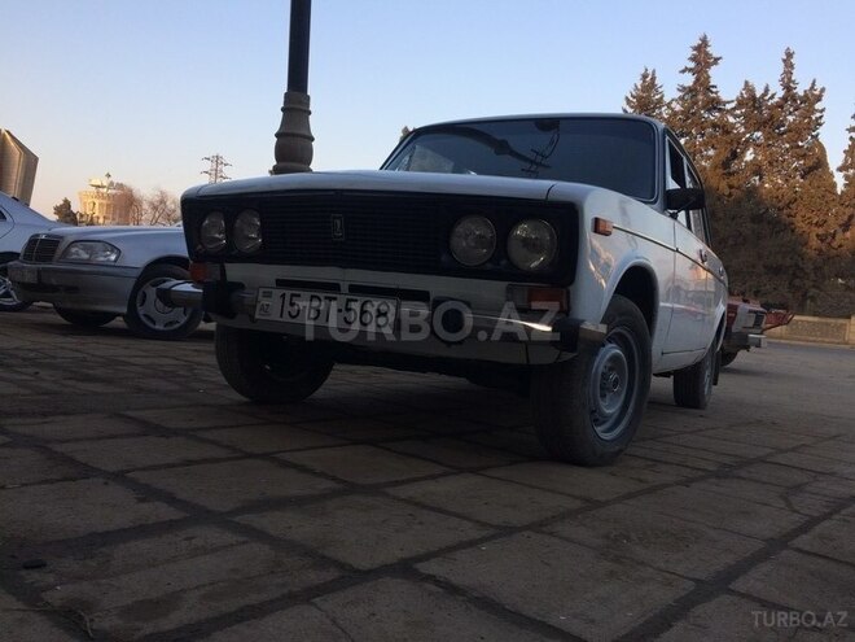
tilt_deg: -1.2
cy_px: 321
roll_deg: -5.1
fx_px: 716
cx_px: 428
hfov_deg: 61.7
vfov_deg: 48.2
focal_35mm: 29
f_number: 2.2
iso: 32
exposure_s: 1/406
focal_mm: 4.15
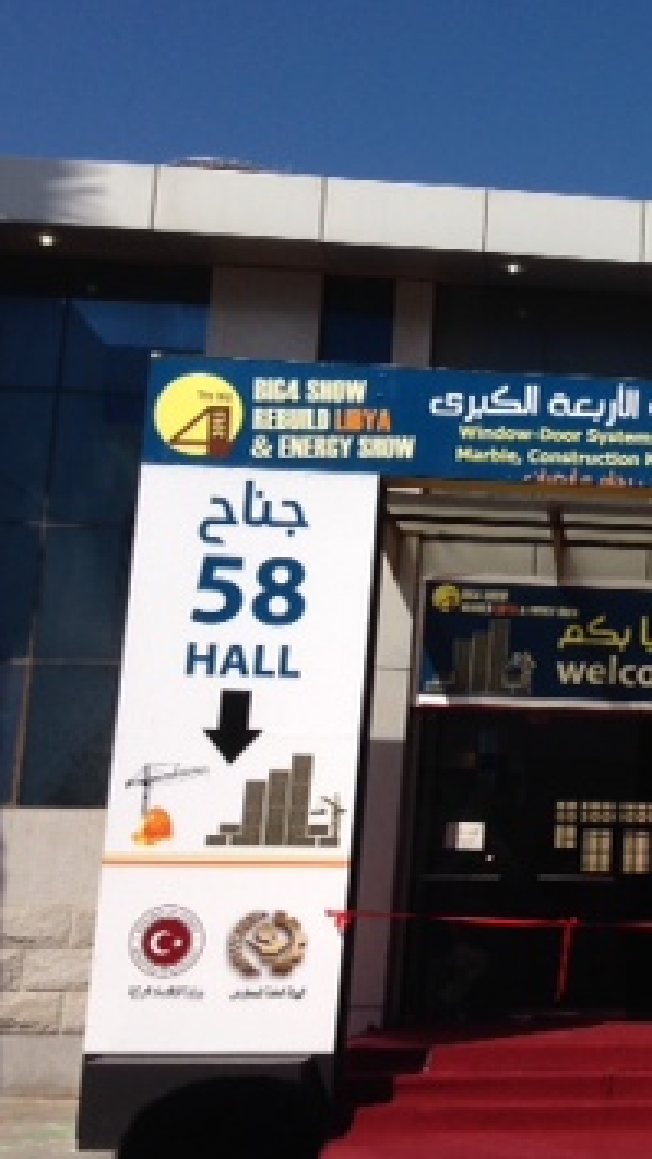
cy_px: 488
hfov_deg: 17.2
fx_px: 1999
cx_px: 888
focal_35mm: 65
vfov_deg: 32.3
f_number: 2.4
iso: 64
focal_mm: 4.12
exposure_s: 1/2857
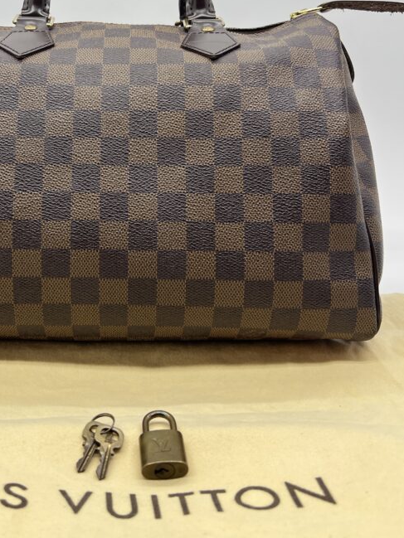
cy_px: 193
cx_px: 118
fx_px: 638
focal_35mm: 41
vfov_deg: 45.3
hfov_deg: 34.6
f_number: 1.5
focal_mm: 5.7
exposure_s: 1/150
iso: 32
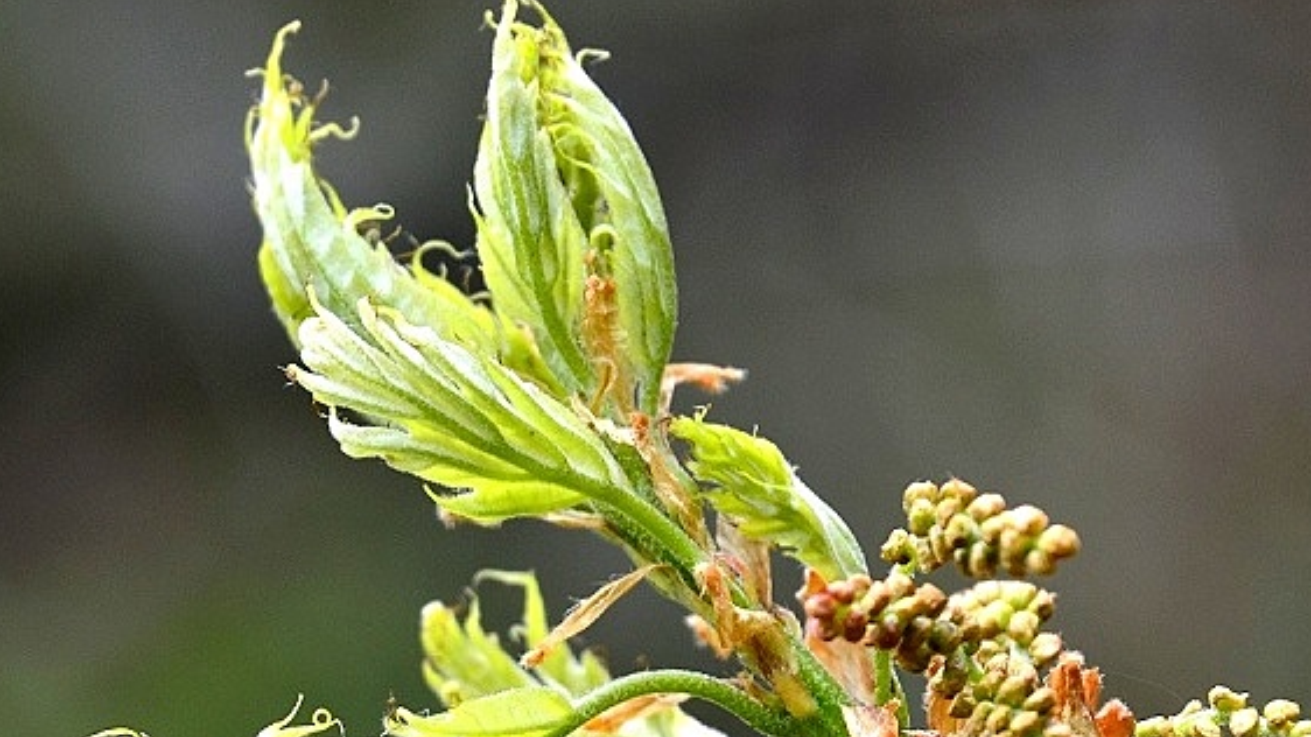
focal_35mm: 531
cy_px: 730
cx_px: 777
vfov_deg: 2.3
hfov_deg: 4.1
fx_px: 18457
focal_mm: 190
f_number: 8
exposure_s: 1/160
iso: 200
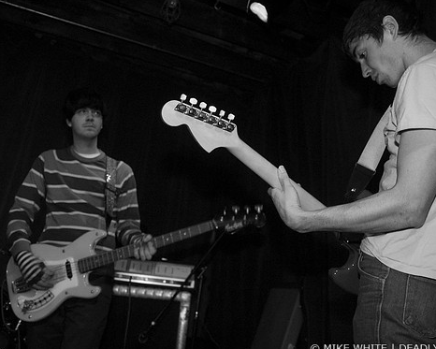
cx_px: 247
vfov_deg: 42.2
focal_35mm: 35
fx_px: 452
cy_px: 176
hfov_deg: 51.4
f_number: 2.8
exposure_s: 1/15
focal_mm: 20
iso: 800
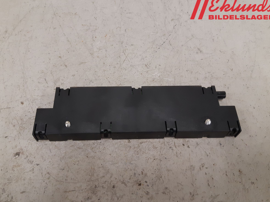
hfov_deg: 65.3
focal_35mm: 27
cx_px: 134
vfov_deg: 51.4
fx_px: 211
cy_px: 101
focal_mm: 3.93
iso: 200
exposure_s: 1/50
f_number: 1.7
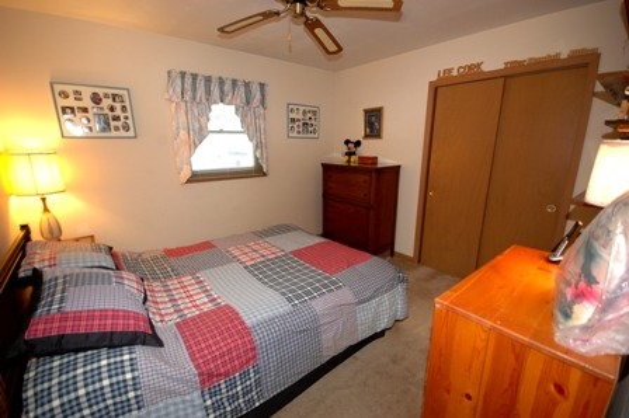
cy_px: 209
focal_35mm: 15
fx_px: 262
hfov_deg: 100.4
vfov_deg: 77.2
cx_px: 314
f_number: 4
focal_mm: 10
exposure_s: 1/13
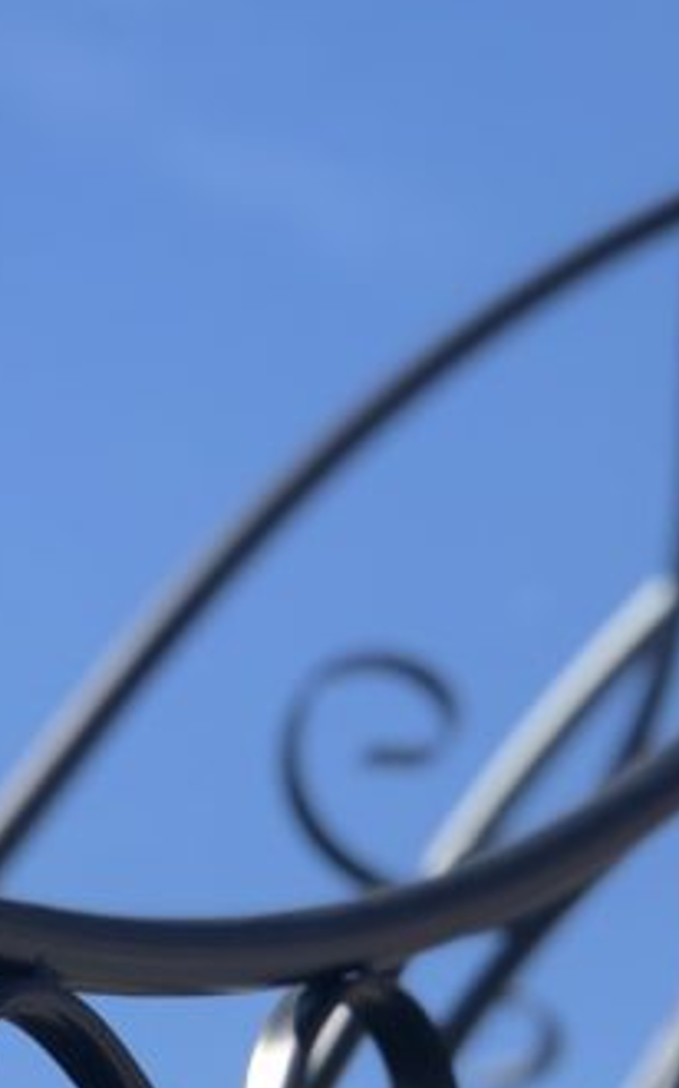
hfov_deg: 7.6
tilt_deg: +17.5
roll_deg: -5.1
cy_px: 1128
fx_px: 5067
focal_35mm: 171
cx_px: -181
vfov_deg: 12.1
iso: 16
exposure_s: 1/631
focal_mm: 6
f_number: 2.4
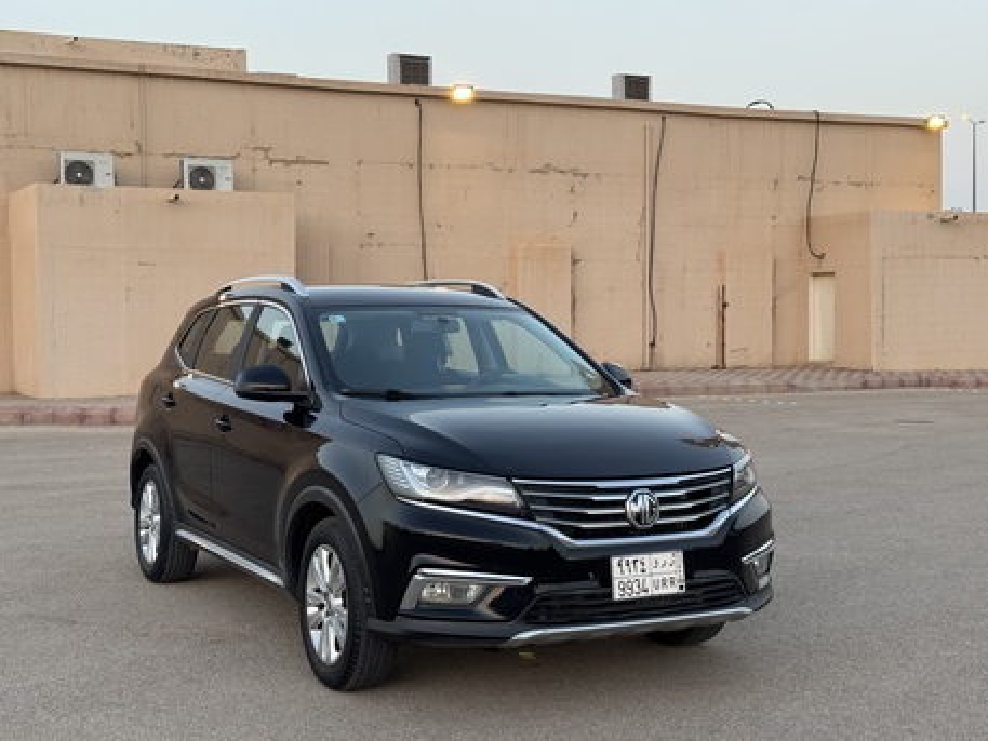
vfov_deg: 30.3
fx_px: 1370
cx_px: 494
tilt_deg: -1.6
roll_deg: -0.8
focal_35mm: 48
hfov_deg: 39.6
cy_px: 370
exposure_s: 1/120
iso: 80
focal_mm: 6.76
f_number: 1.78
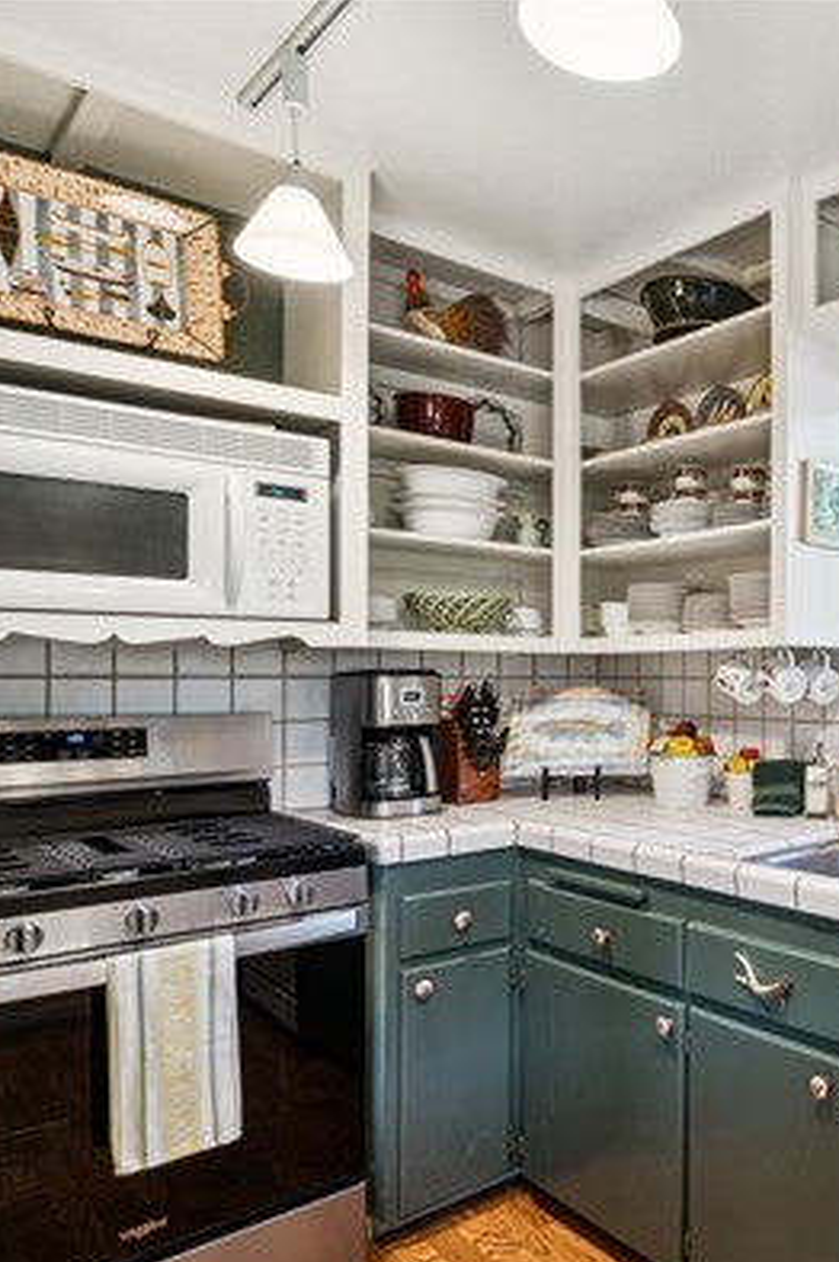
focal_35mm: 26
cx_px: 887
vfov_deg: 68.7
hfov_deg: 40.9
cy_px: 679
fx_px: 922
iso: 100
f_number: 13
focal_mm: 16.2
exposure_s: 1
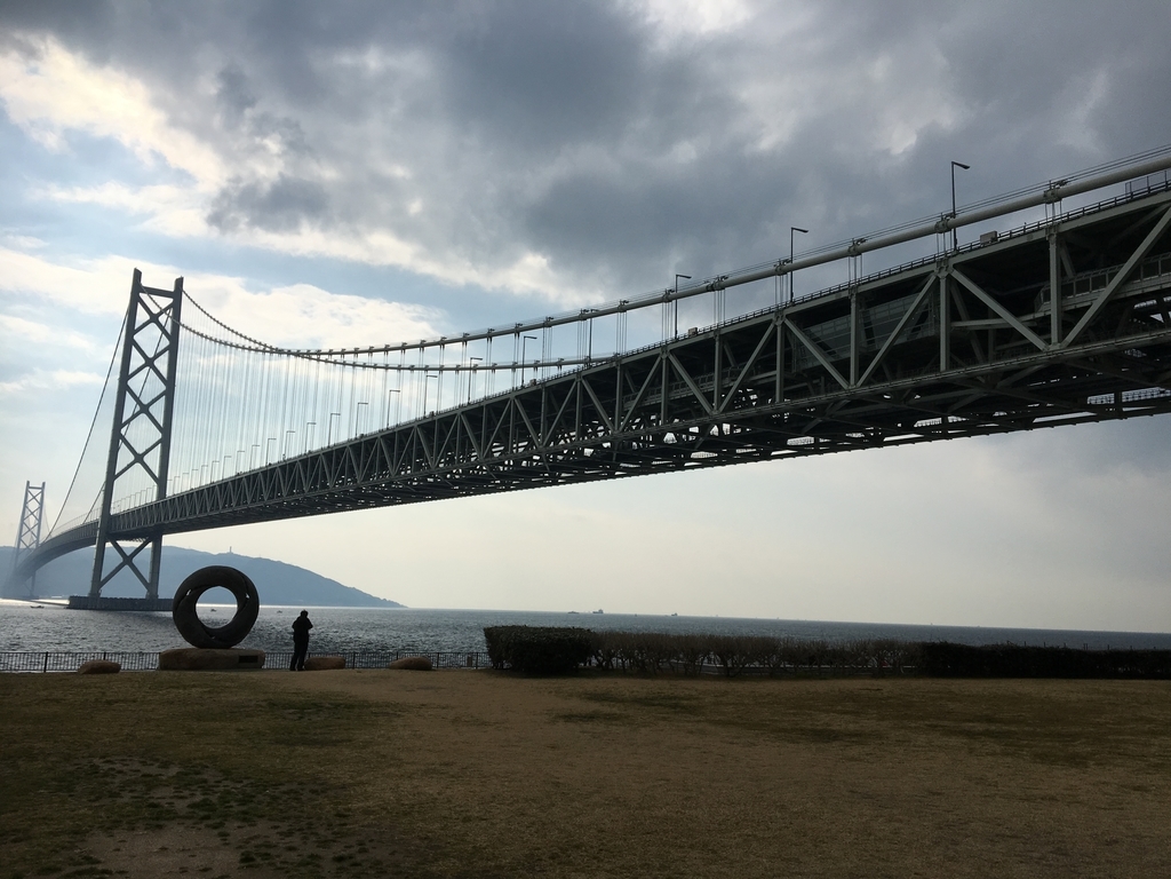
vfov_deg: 48.2
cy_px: 440
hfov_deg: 61.7
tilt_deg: +9.2
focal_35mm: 29
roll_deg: -2.1
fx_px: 981
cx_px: 586
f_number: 2.2
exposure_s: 1/5495
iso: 25
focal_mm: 4.15
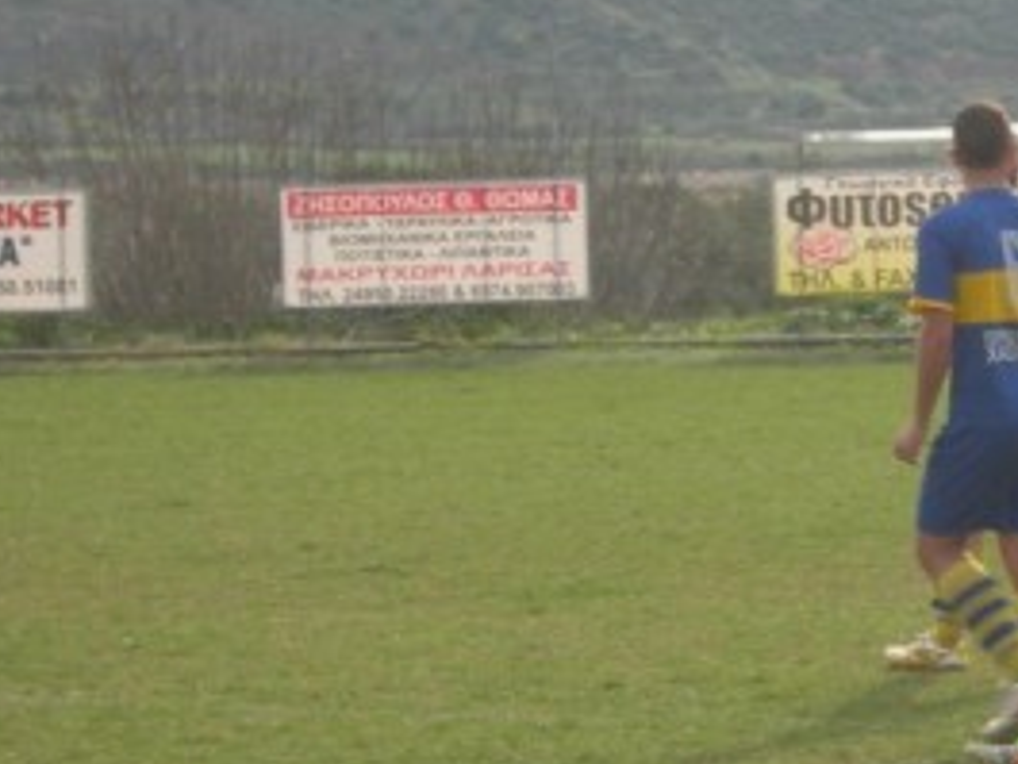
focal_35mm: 281
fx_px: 8267
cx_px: 1206
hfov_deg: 7.0
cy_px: 443
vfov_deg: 5.3
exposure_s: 1/60.7
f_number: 8.2
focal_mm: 23.4
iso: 50
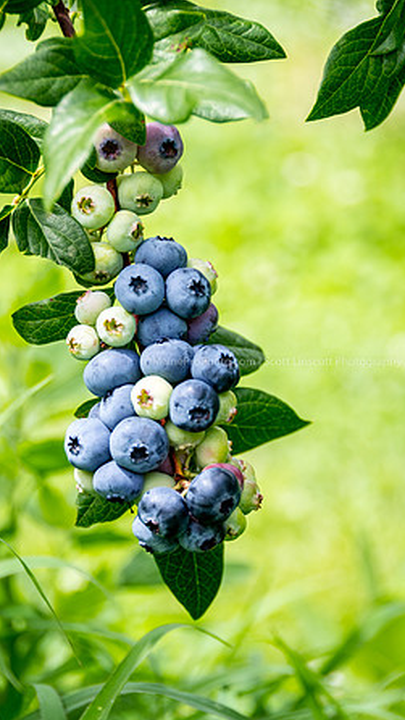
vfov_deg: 14.3
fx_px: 2863
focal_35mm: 150
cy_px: 362
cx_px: 175
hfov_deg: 8.1
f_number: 5.3
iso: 500
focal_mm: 95
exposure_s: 1/1000
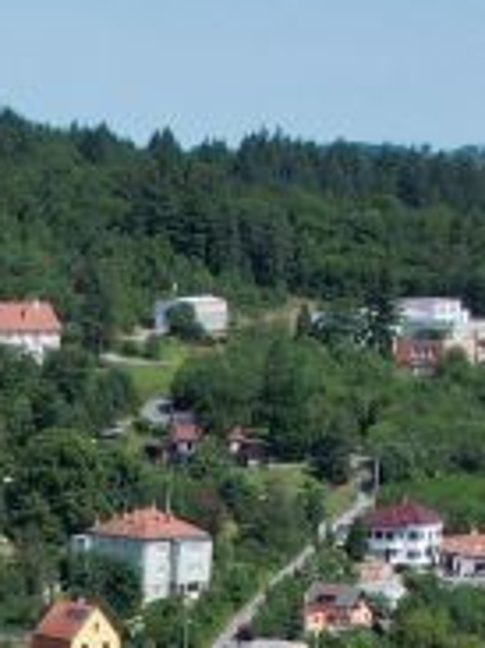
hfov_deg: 9.7
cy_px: 1482
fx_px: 2768
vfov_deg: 11.4
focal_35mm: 148
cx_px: -297
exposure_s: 1/2500
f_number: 2.8
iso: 140
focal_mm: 8.38
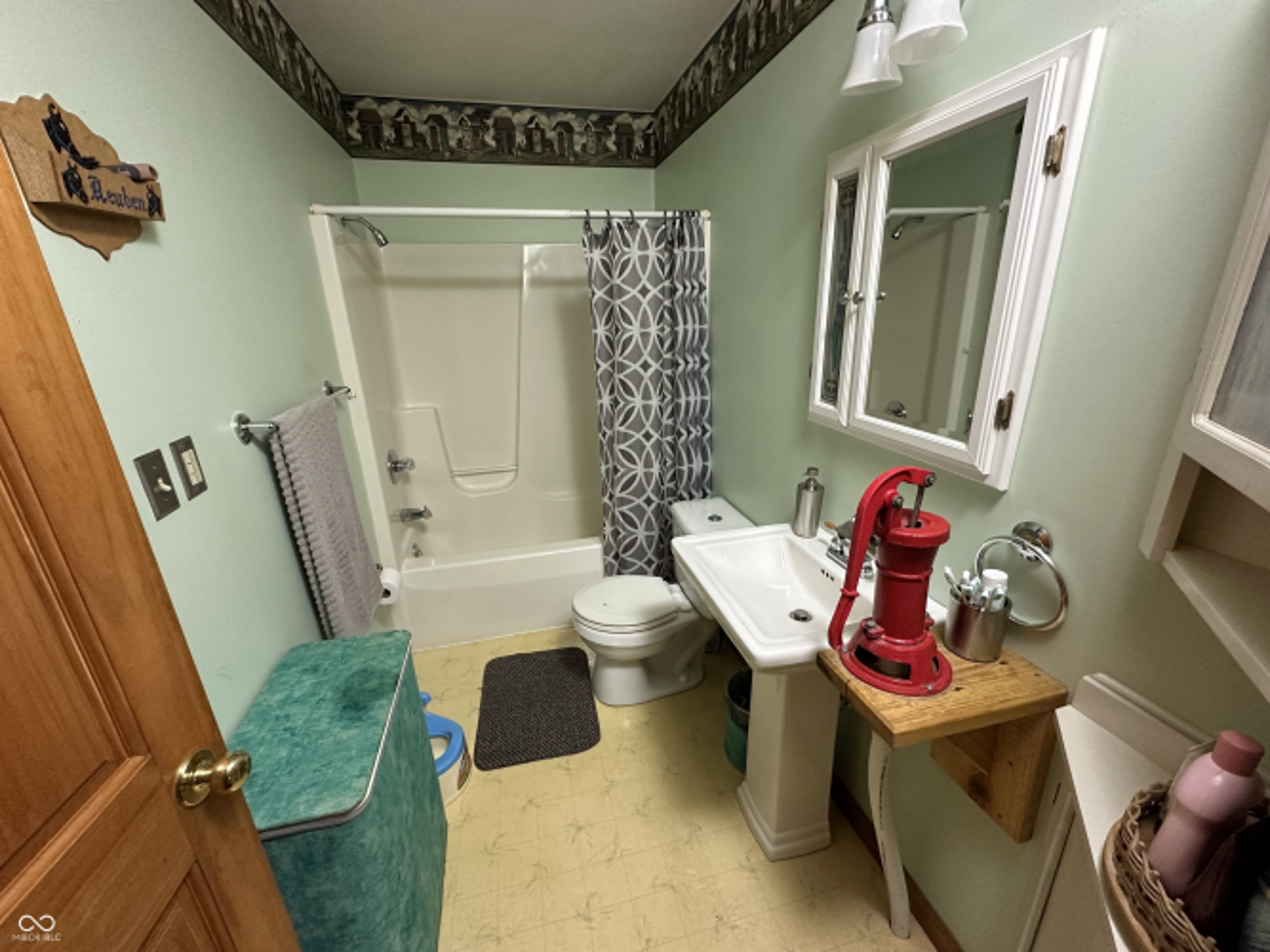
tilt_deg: -18.5
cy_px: 476
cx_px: 635
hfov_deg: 102.1
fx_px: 514
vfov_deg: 85.7
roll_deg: +1.3
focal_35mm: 14
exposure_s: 1/99
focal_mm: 2.22
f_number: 2.2
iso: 320
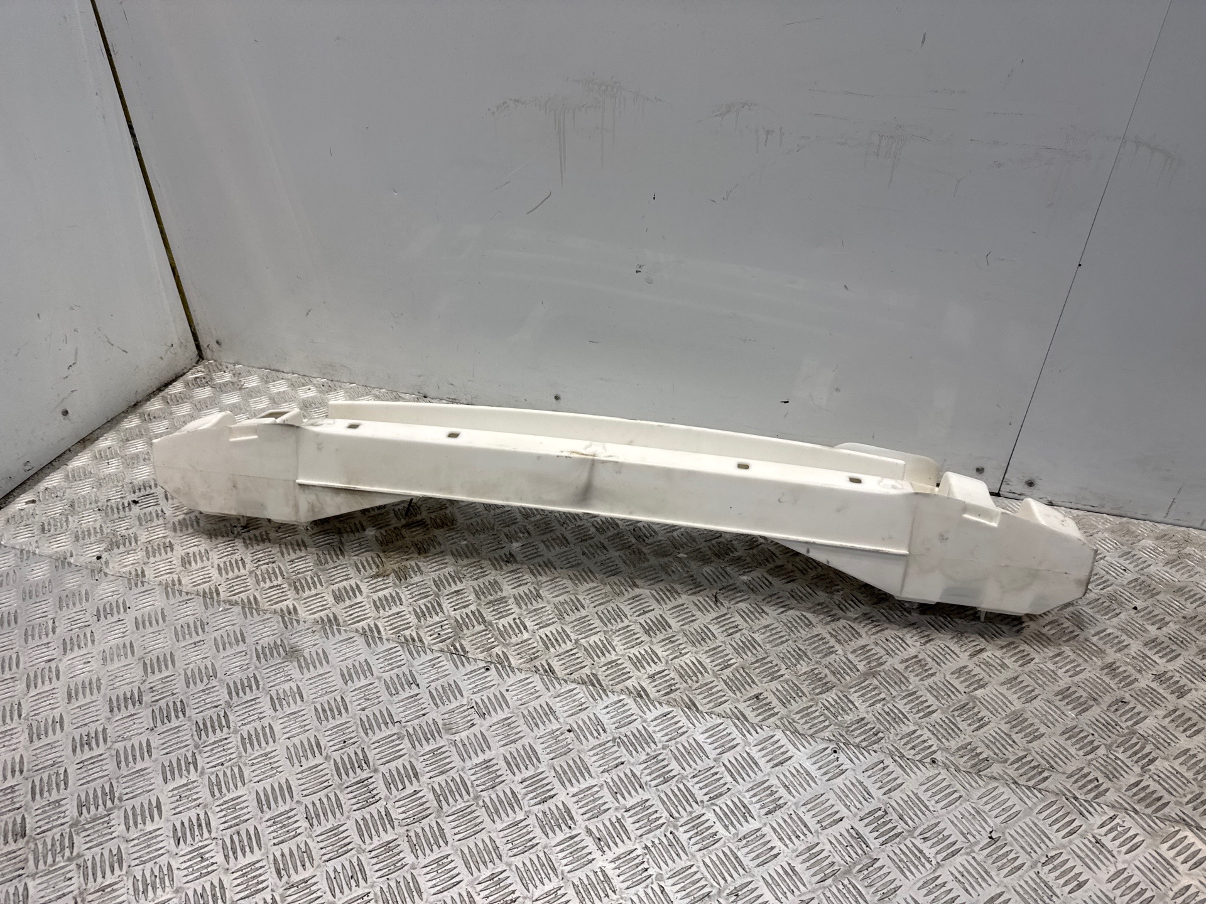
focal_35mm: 24
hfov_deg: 71.6
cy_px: 452
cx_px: 603
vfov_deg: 56.8
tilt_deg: -35.9
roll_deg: -2.2
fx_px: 836
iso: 64
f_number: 1.78
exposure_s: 1/226
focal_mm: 6.76
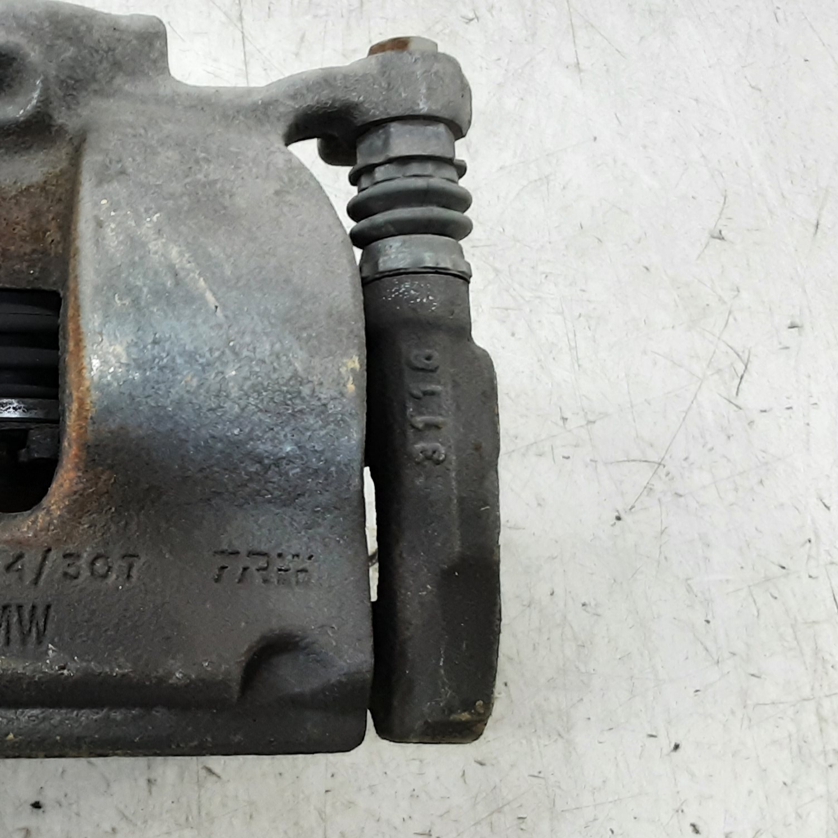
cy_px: 406
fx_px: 1424
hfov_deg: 30.9
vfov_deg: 32.8
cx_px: 44
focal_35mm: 52
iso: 160
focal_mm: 2.91
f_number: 1.9
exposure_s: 1/50
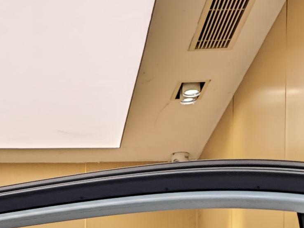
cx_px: 36
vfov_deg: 10.2
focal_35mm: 128
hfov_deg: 15.2
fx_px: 1124
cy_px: 525
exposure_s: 1/88.2
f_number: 1.9
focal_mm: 8.7
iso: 400
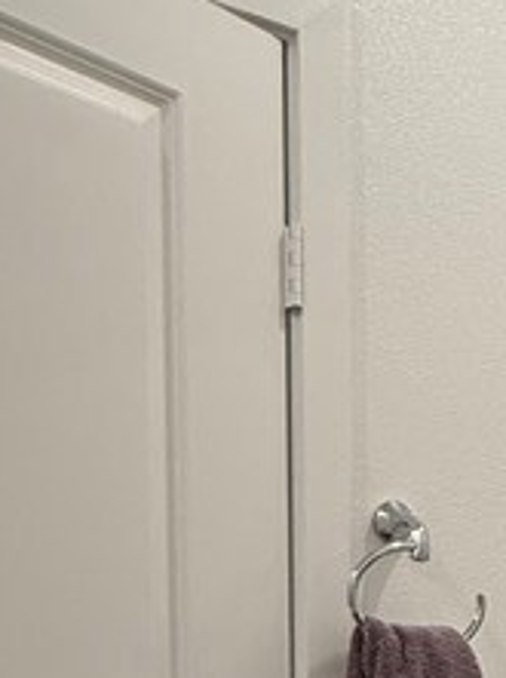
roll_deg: -0.5
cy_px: 770
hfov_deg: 20.4
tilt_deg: -3.8
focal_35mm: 65
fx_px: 1271
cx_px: 678
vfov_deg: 27.1
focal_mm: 2.22
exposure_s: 1/120
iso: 160
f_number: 2.2
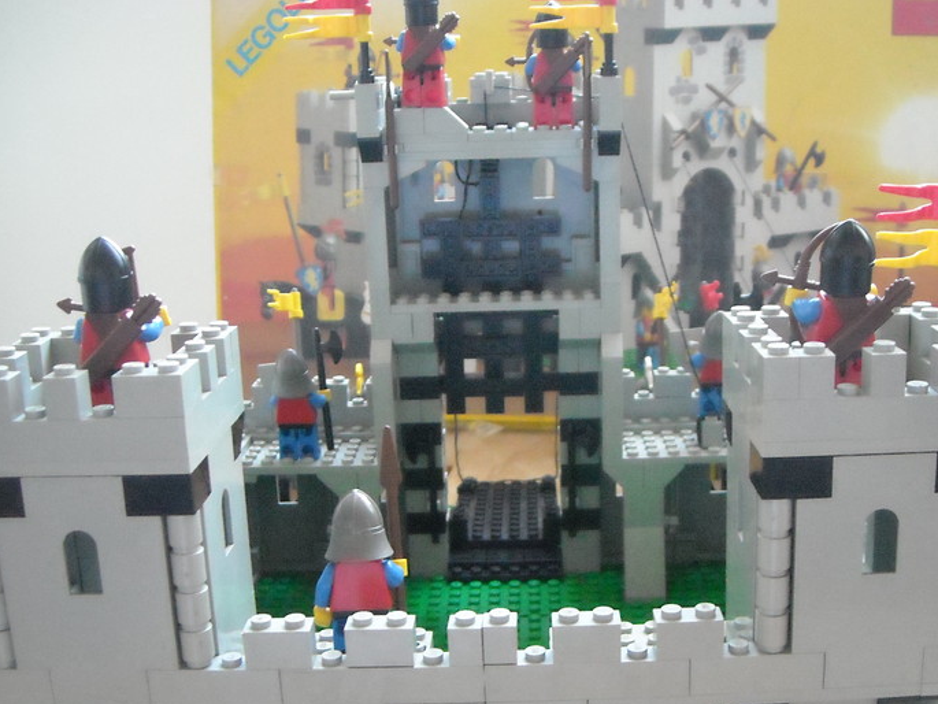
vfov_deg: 31.4
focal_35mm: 46
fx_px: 1247
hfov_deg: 41.1
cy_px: 450
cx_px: 546
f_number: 2.8
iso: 800
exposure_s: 1/36
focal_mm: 5.7
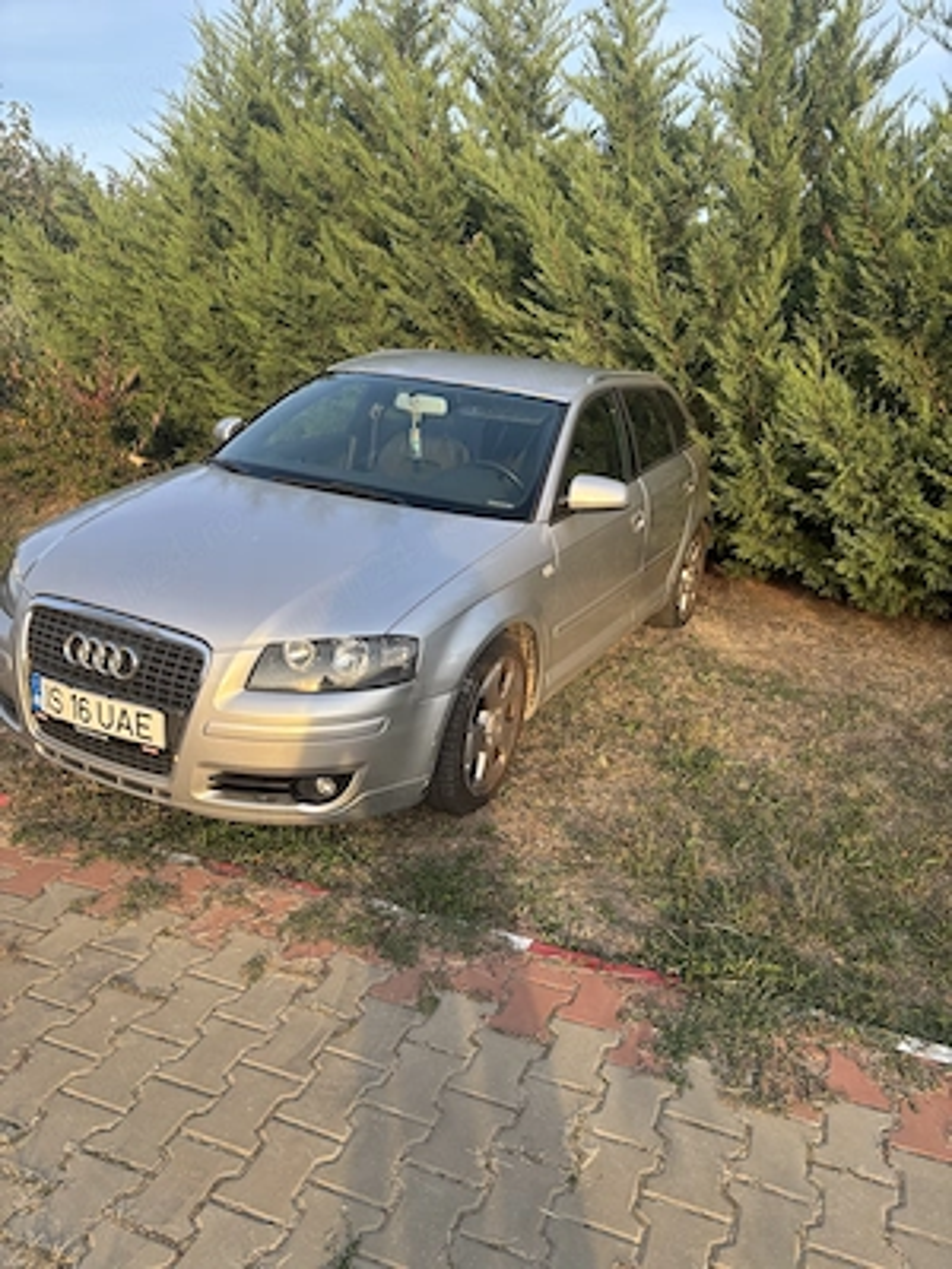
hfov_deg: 53.1
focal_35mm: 26
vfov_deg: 67.3
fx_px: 953
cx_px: 476
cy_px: 634
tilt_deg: -11.6
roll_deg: +1.3
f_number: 1.6
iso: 50
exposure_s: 1/267
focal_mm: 5.96
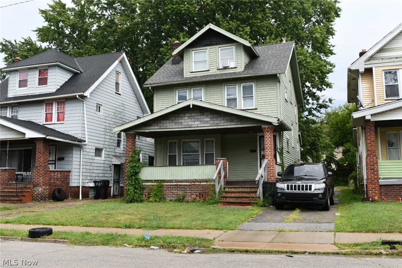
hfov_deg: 53.1
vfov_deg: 36.9
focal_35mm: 36
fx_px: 402
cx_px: 201
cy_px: 134
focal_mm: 24
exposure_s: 1/250
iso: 200
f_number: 8
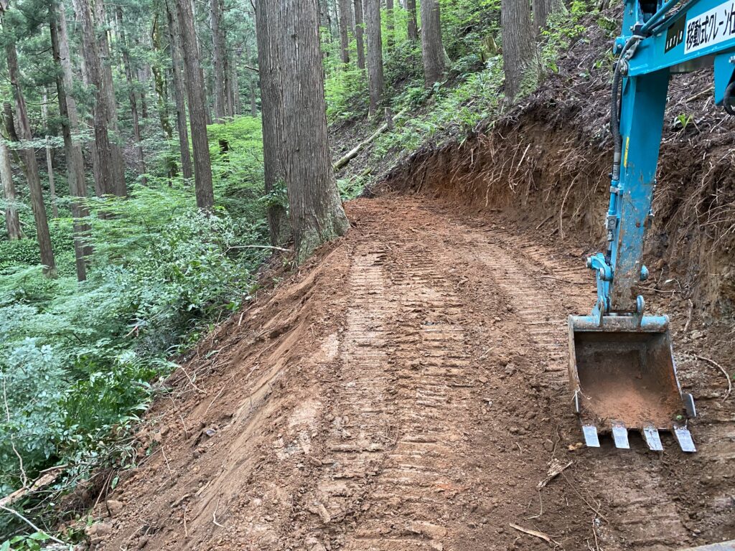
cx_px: 368
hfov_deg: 67.3
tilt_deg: -7.8
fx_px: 552
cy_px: 276
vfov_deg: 53.1
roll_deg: +1.3
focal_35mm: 26
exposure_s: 1/51
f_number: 1.8
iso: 500
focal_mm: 4.25
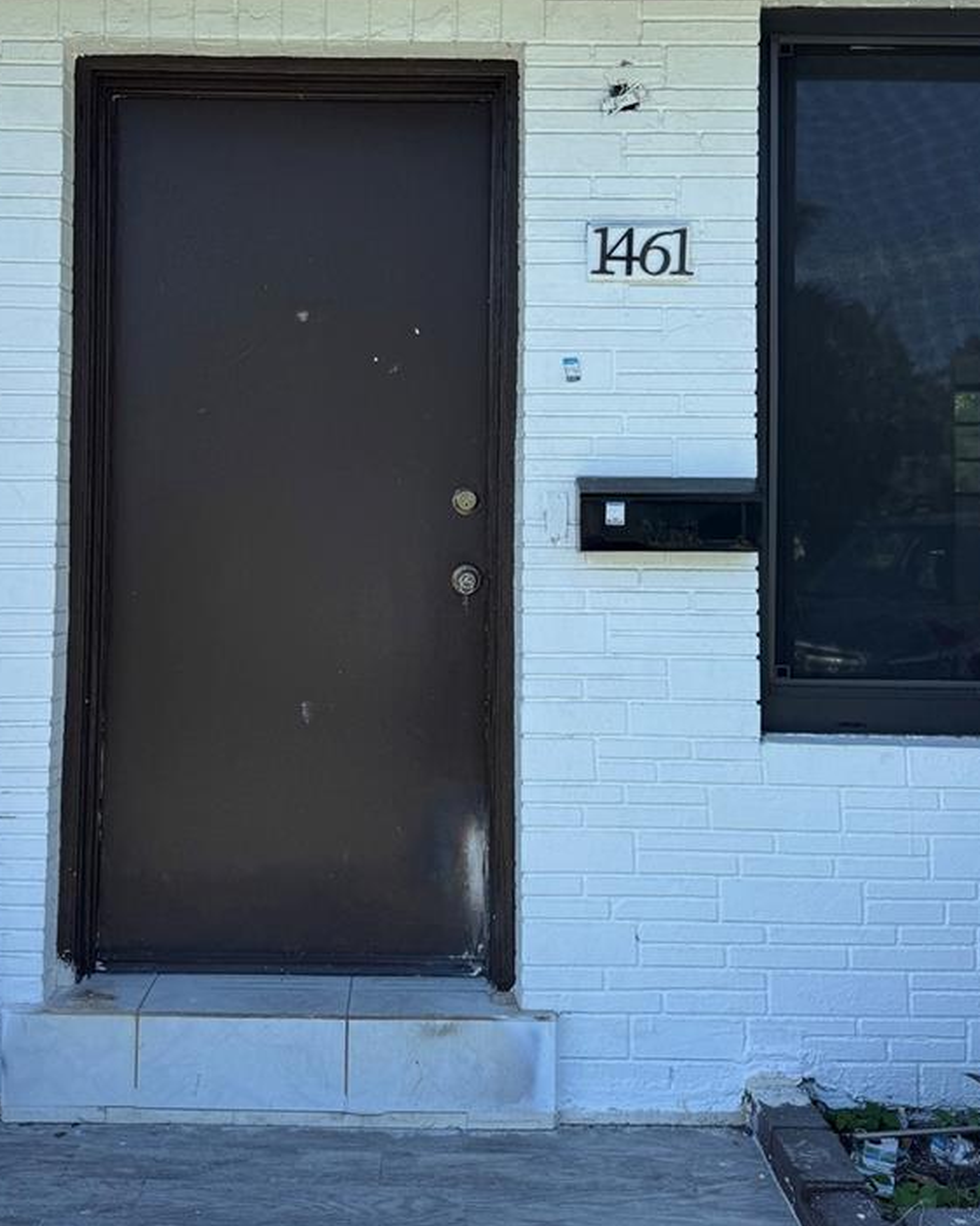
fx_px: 1451
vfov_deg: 45.4
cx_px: 424
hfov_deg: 37.3
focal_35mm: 40
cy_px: 464
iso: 80
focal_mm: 6.76
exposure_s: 1/1339
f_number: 1.78
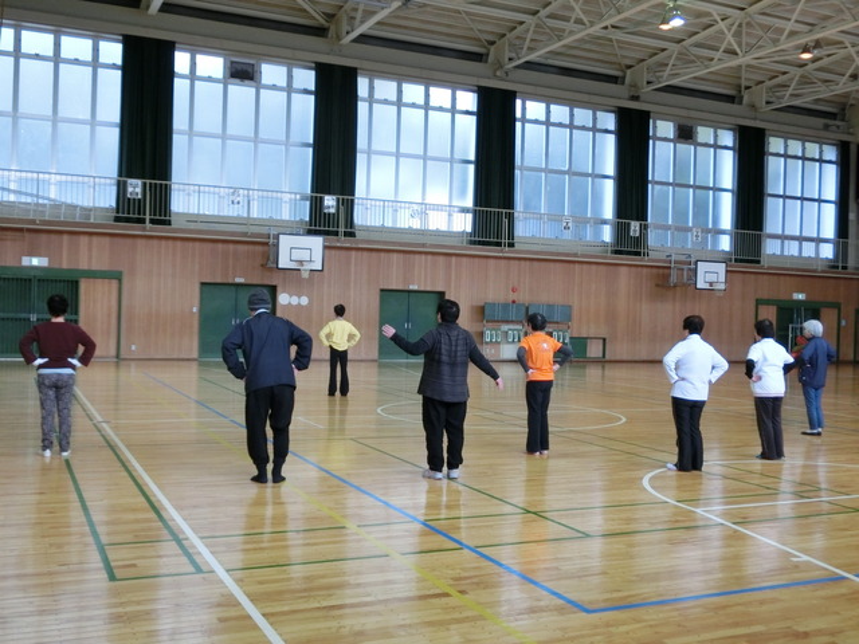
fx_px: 943
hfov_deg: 49.0
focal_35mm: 38
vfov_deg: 37.7
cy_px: 322
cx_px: 430
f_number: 3.9
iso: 400
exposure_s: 1/80
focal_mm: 6.67
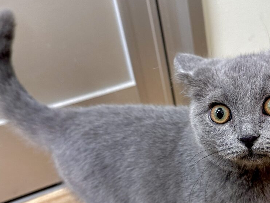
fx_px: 304
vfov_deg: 35.9
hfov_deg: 47.2
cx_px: 178
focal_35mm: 39
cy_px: 155
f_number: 1.78
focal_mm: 6.86
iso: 250
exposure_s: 1/84
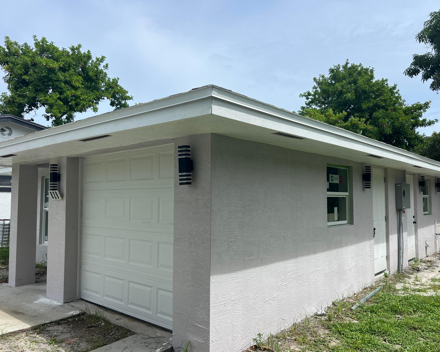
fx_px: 365
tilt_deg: +3.2
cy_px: 181
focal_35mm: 28
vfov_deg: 51.5
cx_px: 237
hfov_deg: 62.1
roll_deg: +0.5
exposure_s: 1/5882
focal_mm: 5.7
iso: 50
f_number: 1.5
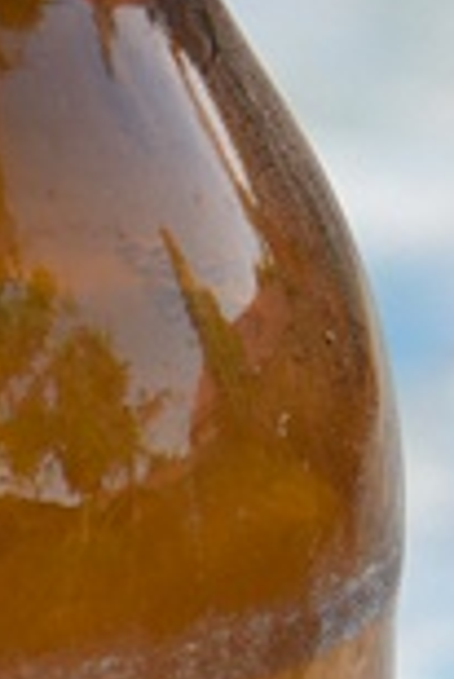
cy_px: 366
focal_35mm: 332
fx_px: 6266
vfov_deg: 6.2
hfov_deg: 4.0
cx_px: -774
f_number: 4.5
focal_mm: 50
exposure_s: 1/320
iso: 250
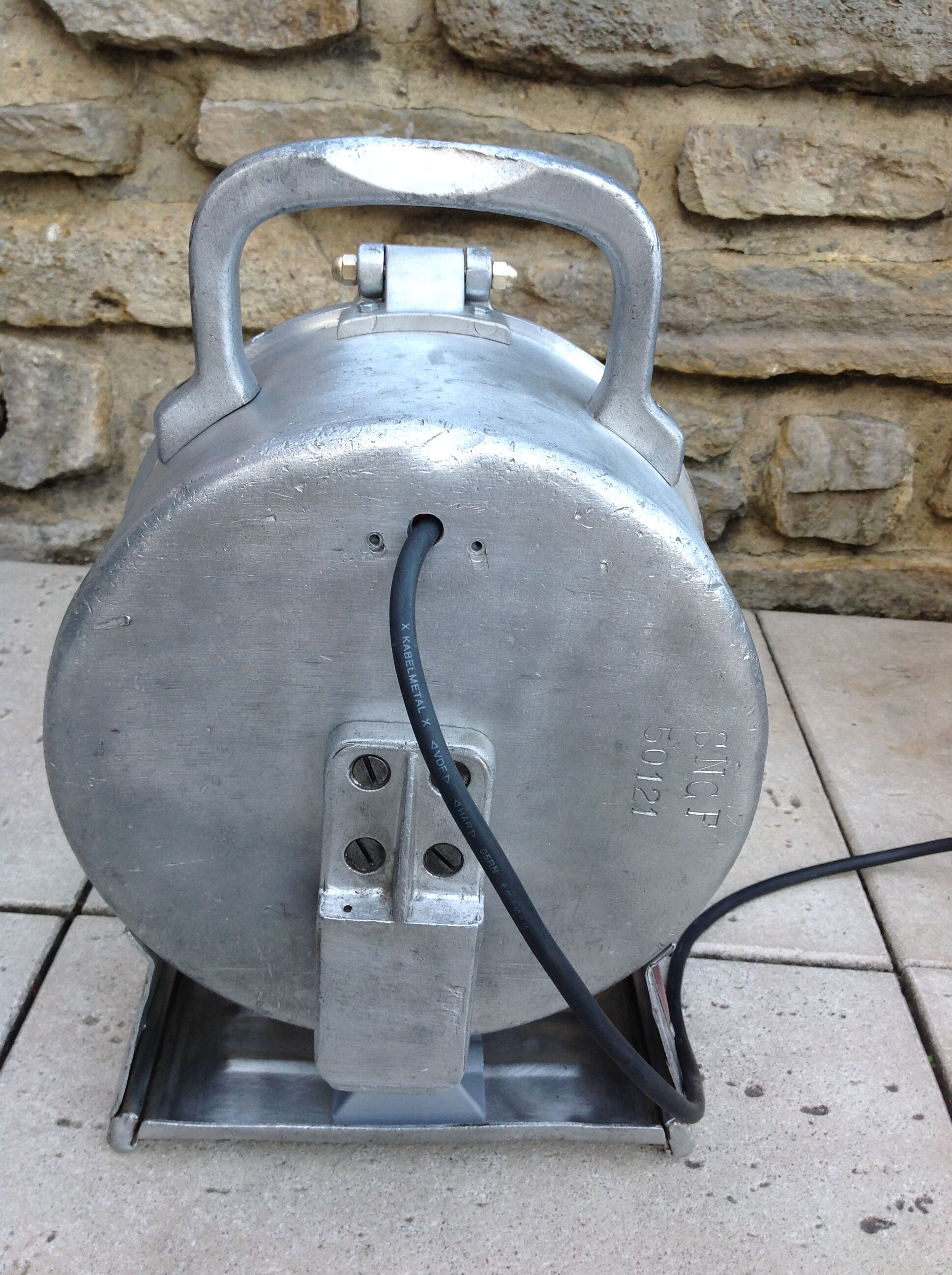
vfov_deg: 52.7
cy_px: 638
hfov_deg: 40.6
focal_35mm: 35
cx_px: 476
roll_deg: -2.1
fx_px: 1287
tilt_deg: -27.0
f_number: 2.4
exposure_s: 1/40
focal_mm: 4.28
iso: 50
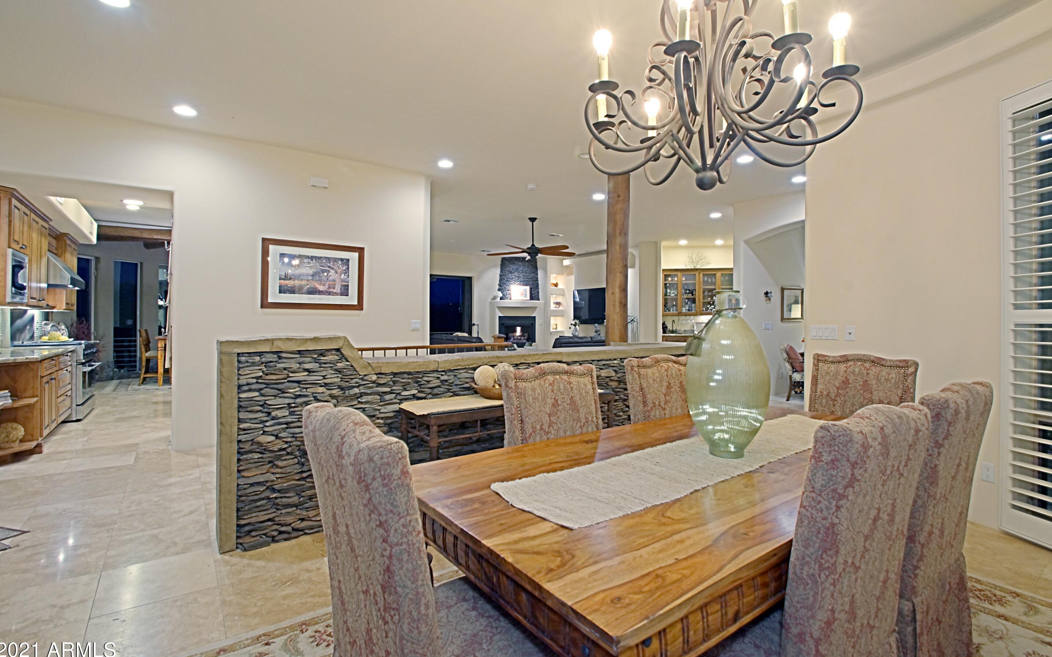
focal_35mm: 16
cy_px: 317
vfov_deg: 71.2
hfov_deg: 97.8
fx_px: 459
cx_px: 544
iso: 1600
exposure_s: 1/6
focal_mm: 10
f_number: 13
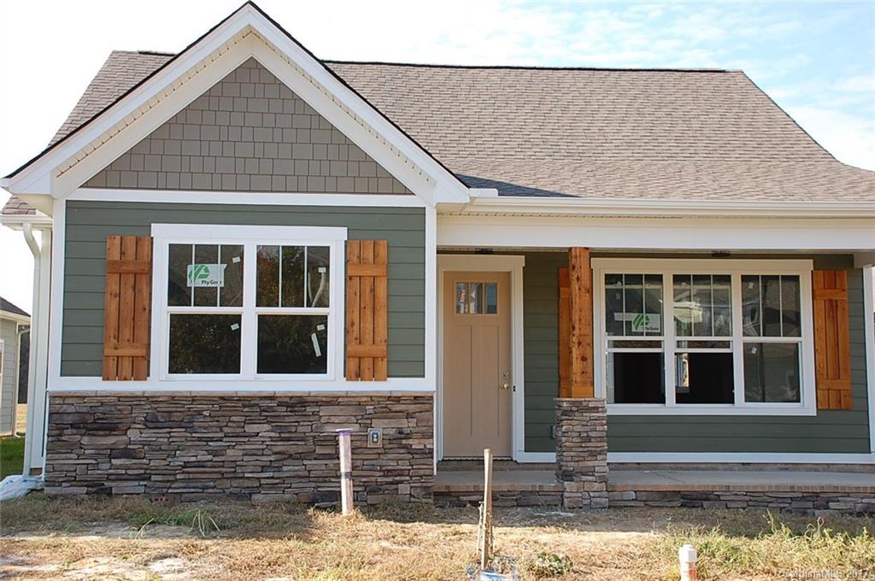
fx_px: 1129
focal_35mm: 46
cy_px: 290
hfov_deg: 42.4
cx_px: 438
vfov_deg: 28.9
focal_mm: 31
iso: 200
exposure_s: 1/160
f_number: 6.3
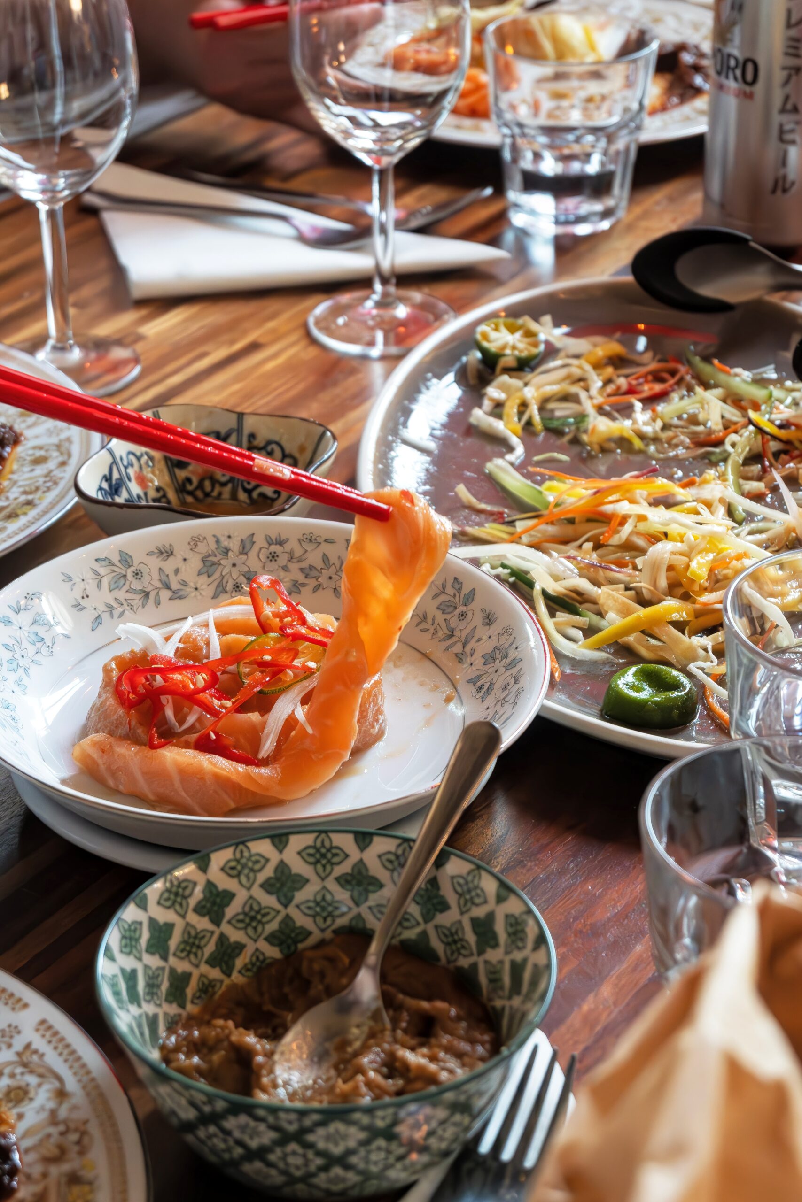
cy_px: 601
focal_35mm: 75
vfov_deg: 27.0
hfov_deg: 18.2
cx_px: 401
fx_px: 2506
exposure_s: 1/200
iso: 10000
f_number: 6.3
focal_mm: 50
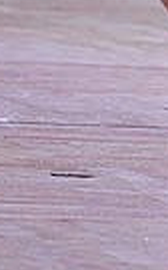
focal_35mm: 806
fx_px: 5923
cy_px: -284
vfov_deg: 2.6
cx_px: 327
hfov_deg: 1.6
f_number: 4
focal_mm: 184
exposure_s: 1/500
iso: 2000
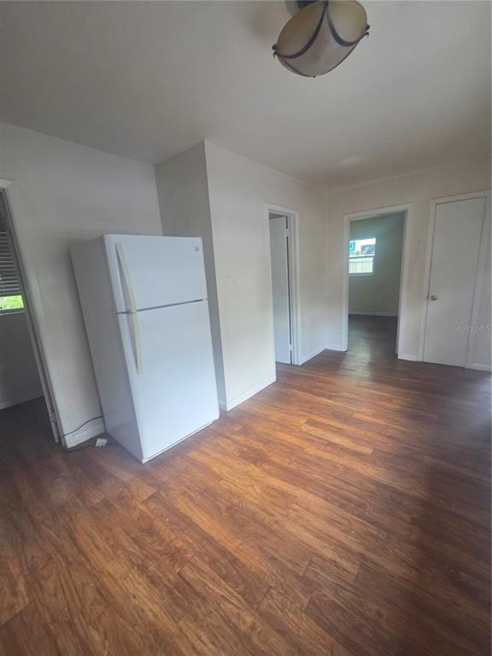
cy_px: 328
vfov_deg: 106.2
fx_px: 246
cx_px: 246
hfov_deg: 89.9
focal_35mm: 13
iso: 200
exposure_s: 1/60
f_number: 2.2
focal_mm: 2.2
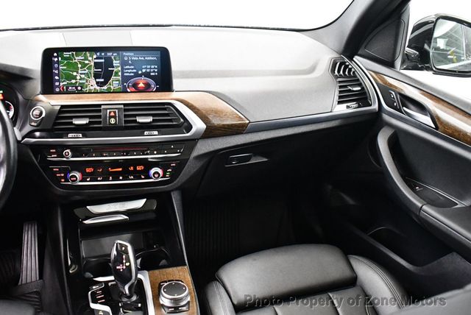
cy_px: 158
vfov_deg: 36.9
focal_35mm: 36
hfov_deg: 53.1
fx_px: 471
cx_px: 236
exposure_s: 1/60
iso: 6400
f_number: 3.5
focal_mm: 18
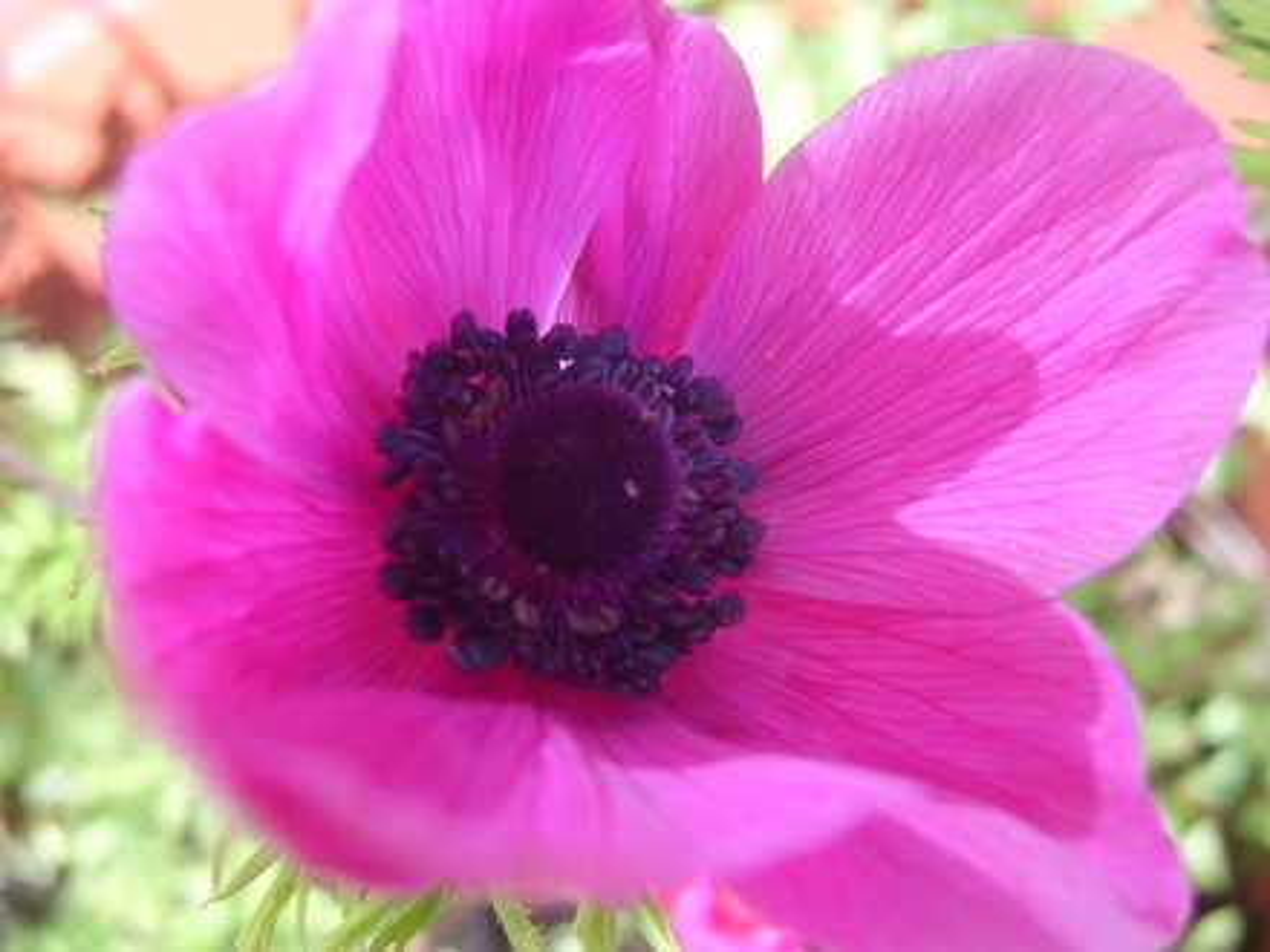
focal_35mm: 31
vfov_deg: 45.4
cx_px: 635
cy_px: 476
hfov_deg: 58.4
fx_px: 1137
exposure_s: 1/92
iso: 50
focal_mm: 8.13
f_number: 4
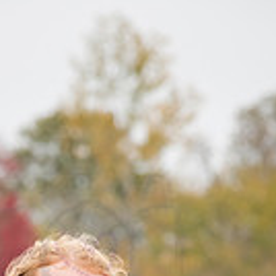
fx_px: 3735
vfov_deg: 4.2
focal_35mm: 414
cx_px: 95
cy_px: 441
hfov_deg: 4.2
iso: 640
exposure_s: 1/400
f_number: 6.3
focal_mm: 145
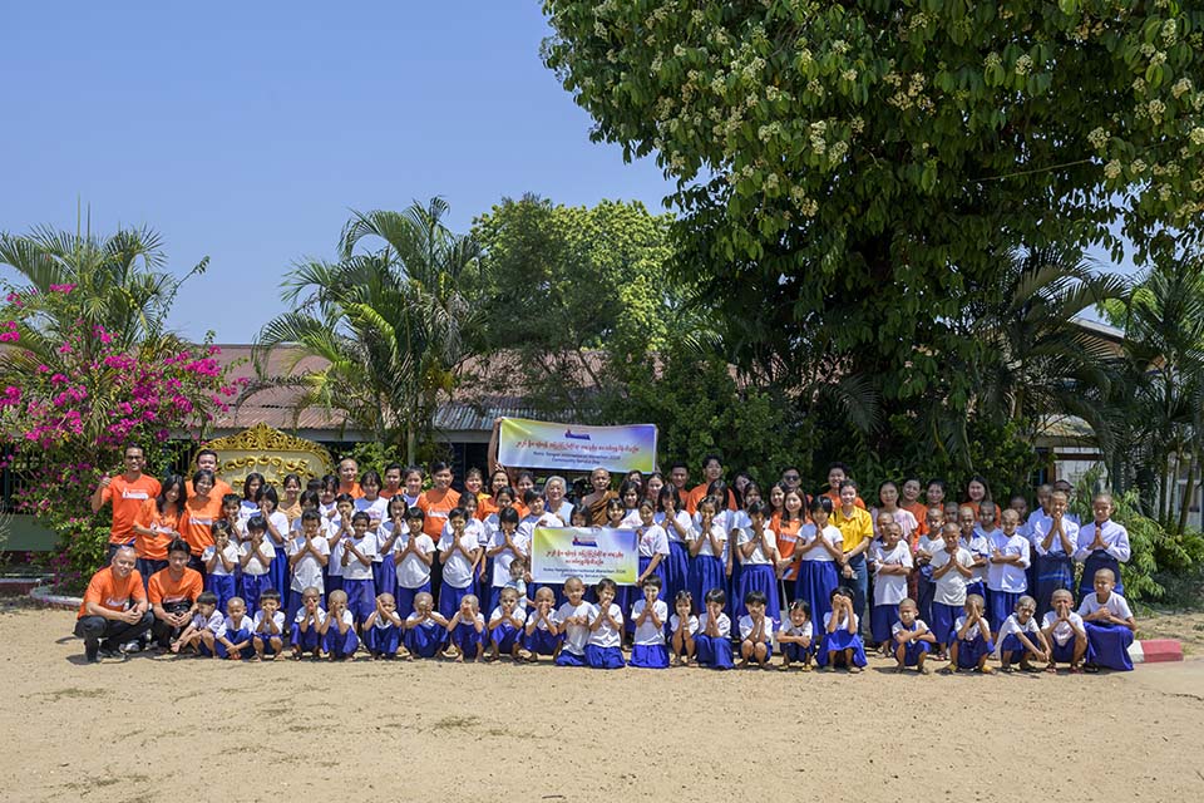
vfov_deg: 44.3
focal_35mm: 30
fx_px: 987
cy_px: 402
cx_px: 602
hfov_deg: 62.8
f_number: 8
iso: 180
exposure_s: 1/500
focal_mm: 29.5
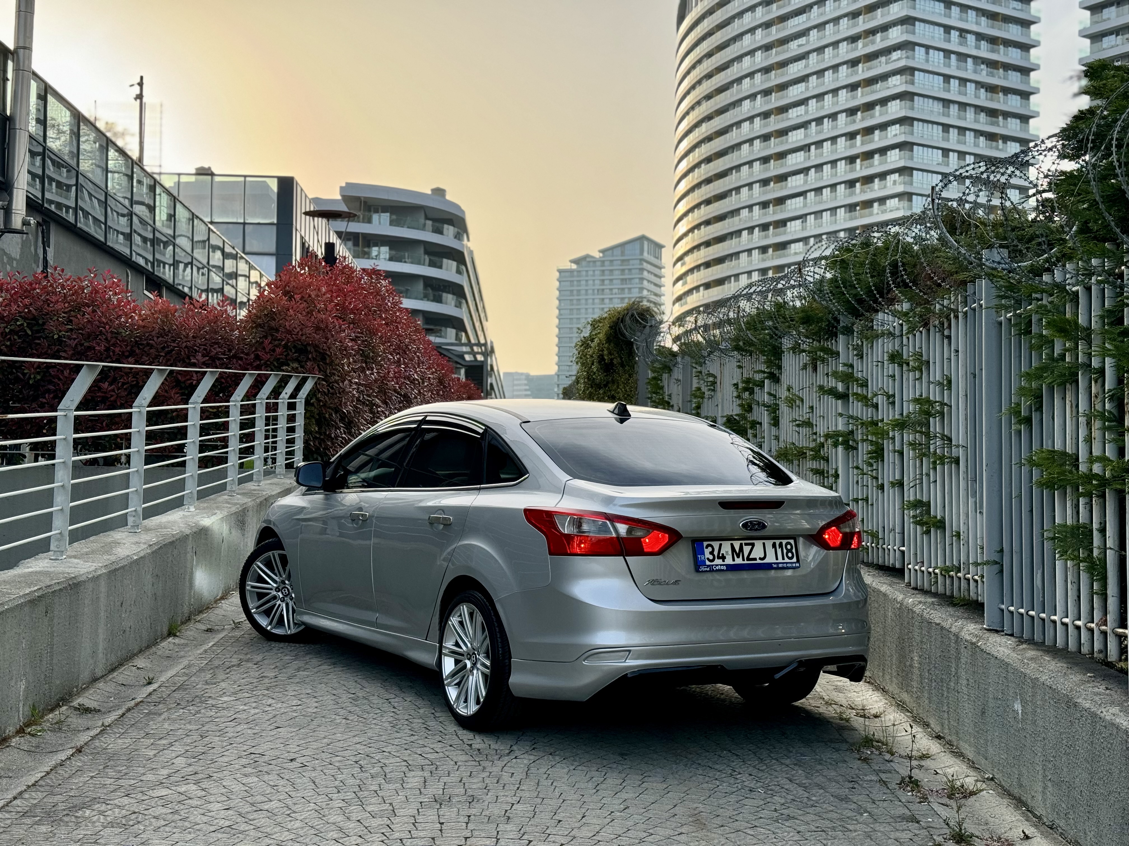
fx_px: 1566
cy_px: 423
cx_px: 564
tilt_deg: +2.3
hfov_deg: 39.7
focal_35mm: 48
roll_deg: -0.4
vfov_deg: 30.3
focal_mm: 6.76
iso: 64
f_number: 1.78
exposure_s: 1/1427
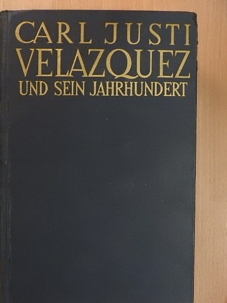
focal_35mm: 45
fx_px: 393
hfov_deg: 32.2
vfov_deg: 42.1
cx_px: 114
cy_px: 152
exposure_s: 1/80
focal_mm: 8.1
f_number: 4
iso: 1600
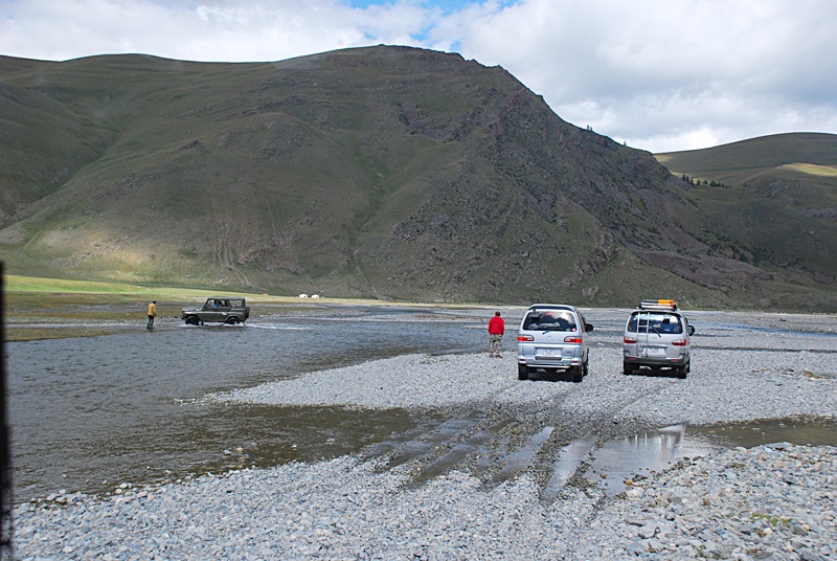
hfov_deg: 42.3
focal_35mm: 46
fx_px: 1083
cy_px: 280
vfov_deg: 29.0
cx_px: 418
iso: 400
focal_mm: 31
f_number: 5.6
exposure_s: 1/1000
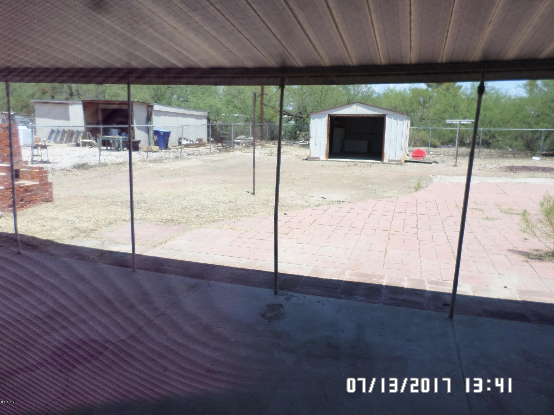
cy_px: 208
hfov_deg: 69.4
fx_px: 400
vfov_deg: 54.9
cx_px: 277
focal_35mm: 25
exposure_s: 1/1000
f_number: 2.5
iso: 80
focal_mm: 4.5
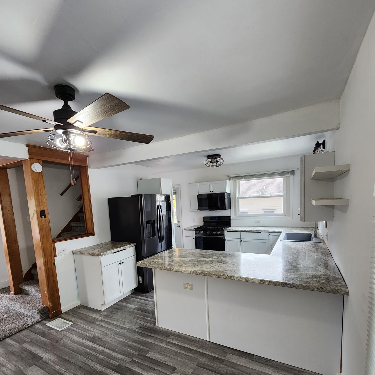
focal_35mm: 16
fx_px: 196
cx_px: 184
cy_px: 228
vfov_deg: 86.1
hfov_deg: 87.4
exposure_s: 1/60
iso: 250
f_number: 2.2
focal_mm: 2.2
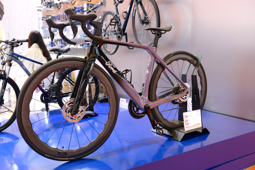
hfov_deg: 53.1
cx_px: 128
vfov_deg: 36.9
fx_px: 255
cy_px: 85
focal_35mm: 36
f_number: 4
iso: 640
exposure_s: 1/60
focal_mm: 24.3
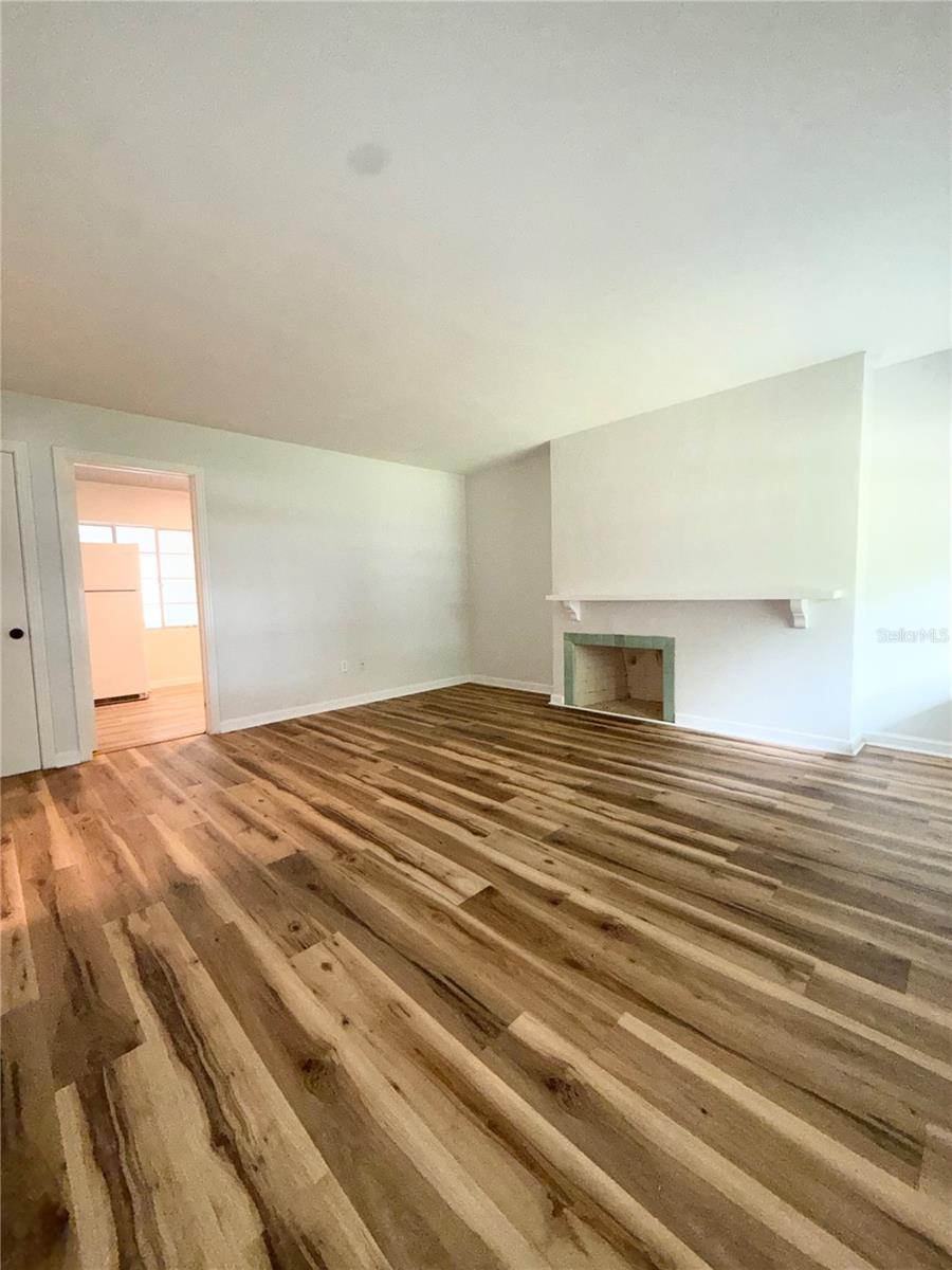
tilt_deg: -5.7
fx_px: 513
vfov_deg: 102.1
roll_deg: +1.2
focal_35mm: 14
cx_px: 476
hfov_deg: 85.7
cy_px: 635
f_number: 2.2
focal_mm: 2.22
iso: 500
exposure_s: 1/60
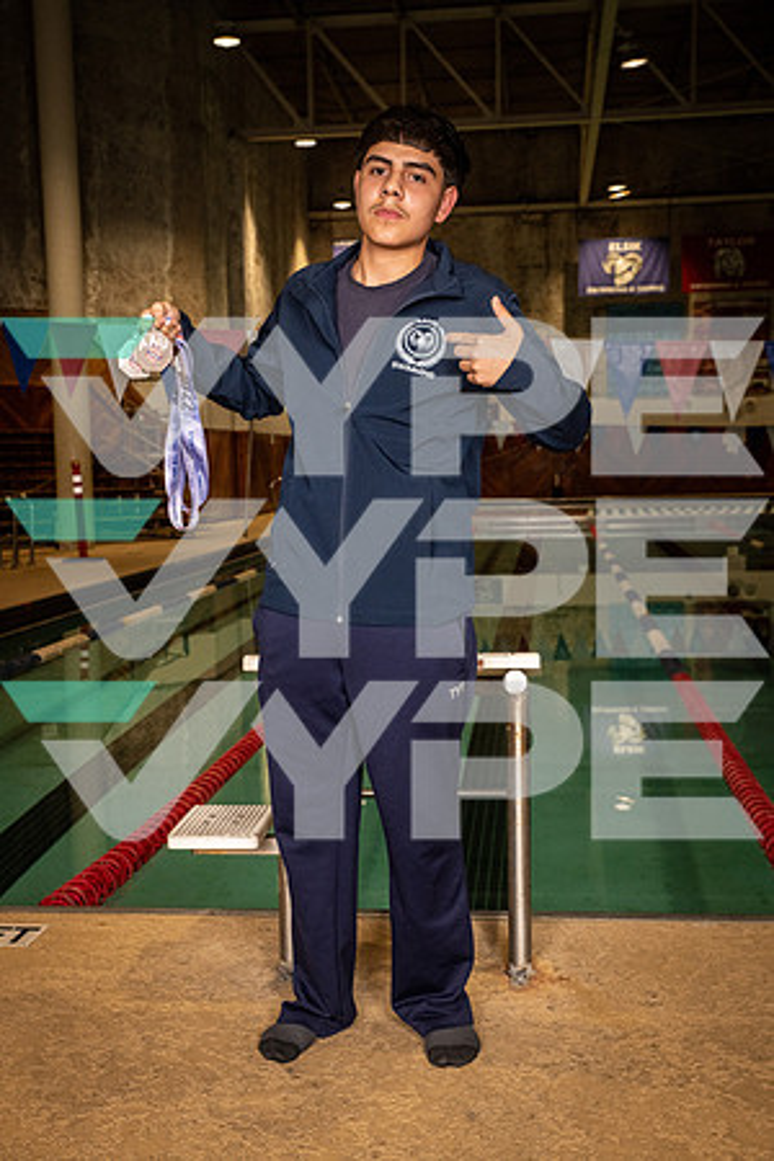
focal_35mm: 46
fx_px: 1483
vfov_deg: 42.7
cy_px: 580
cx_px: 387
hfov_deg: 29.2
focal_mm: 46
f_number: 6.3
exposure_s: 1/400
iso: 1000
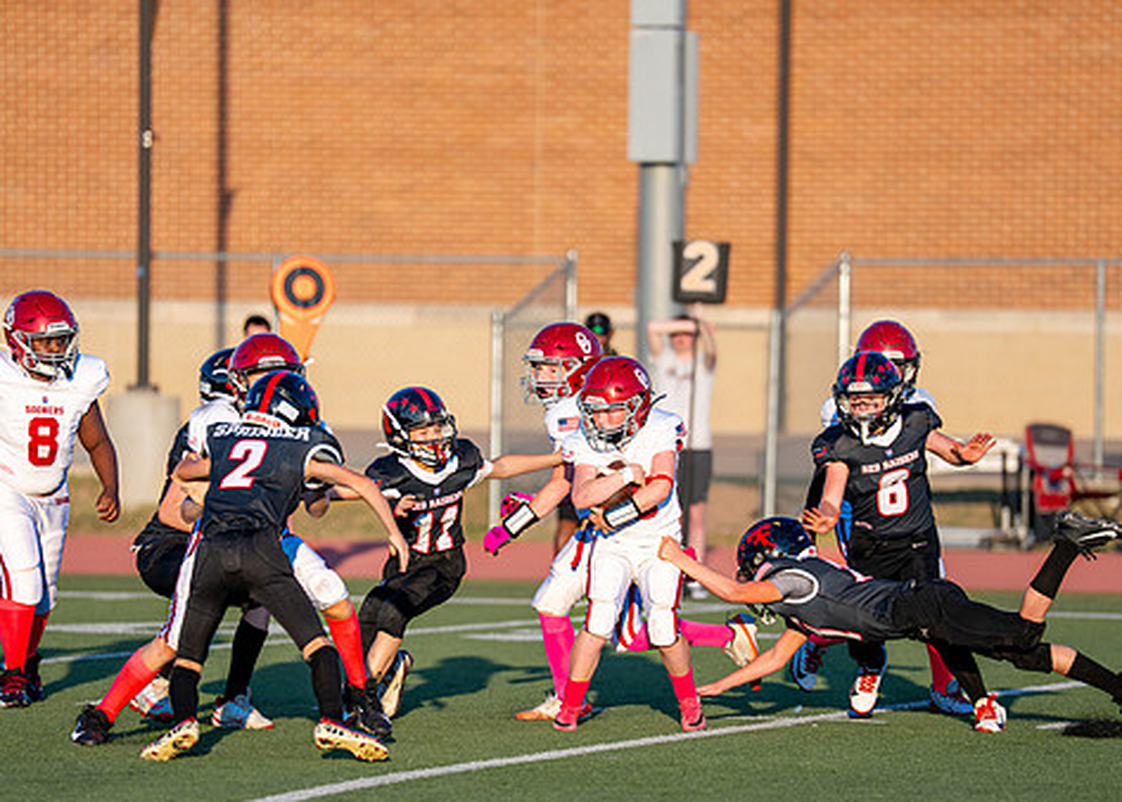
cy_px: 415
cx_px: 593
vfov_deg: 5.2
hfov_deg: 7.3
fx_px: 8764
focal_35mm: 275
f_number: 2.8
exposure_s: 1/1000
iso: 100
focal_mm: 200
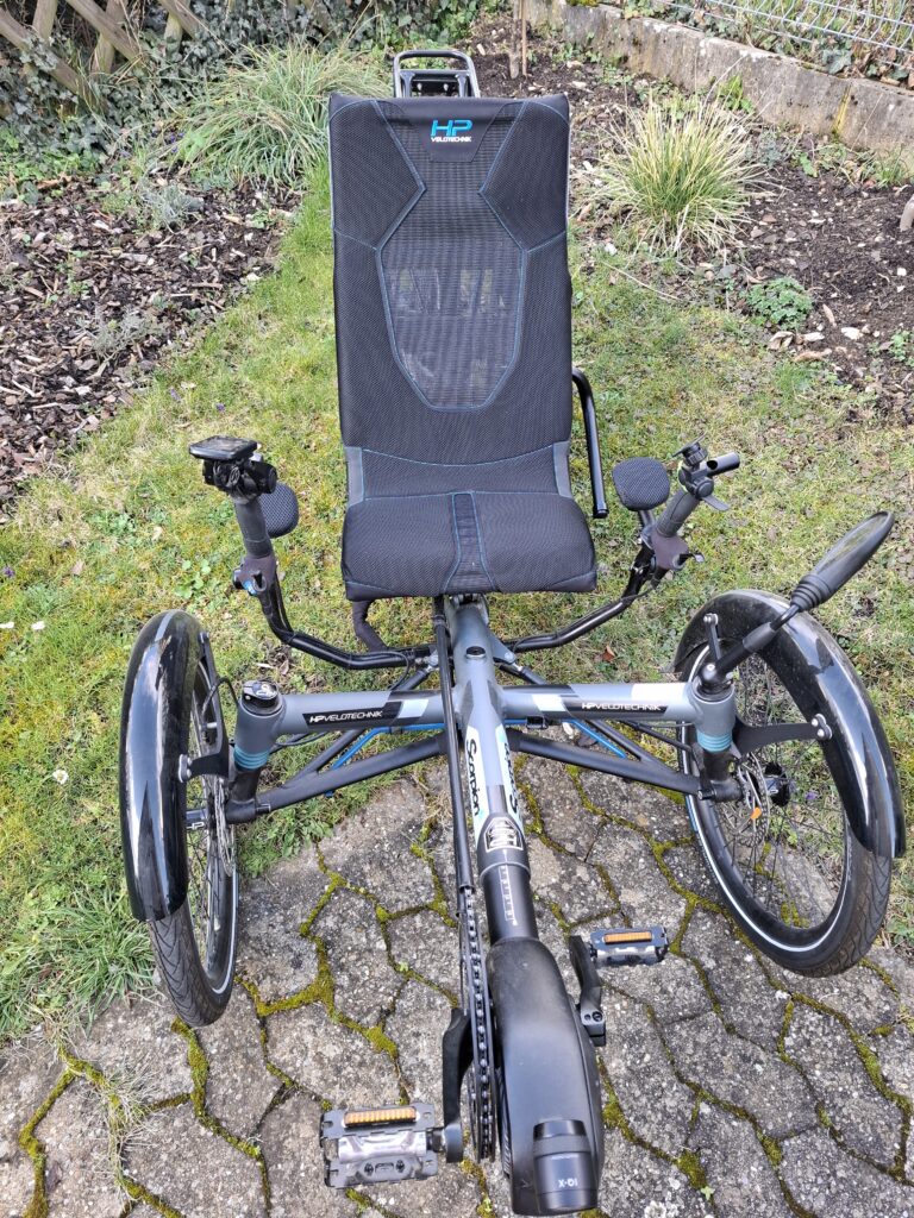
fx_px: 810
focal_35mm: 23
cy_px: 609
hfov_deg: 58.9
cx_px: 457
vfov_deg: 73.9
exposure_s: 1/100
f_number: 1.8
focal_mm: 5.54
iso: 64
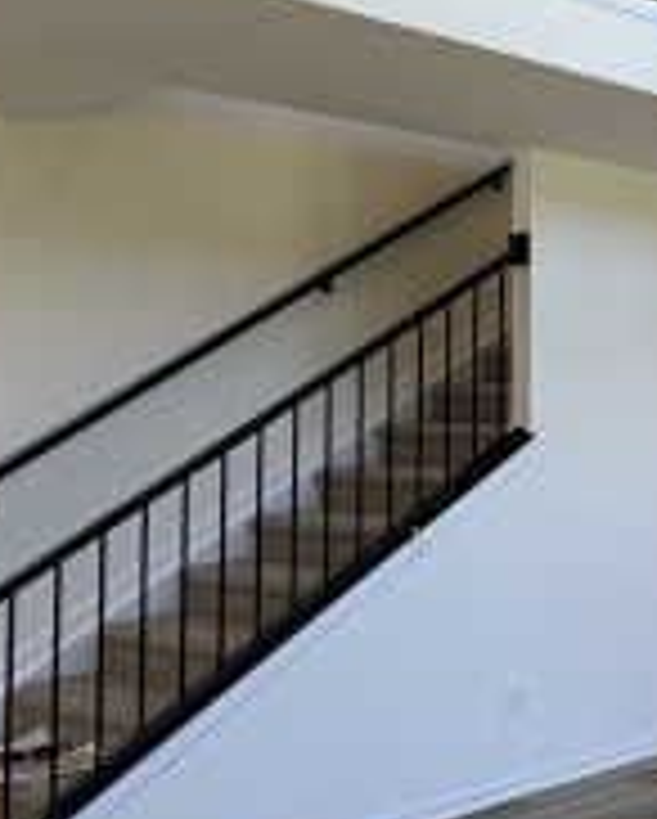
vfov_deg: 37.2
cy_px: 356
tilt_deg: +3.1
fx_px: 1213
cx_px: 1217
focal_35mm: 50
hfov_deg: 20.3
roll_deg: +0.9
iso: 100
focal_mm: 2.22
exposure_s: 1/120
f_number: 2.2
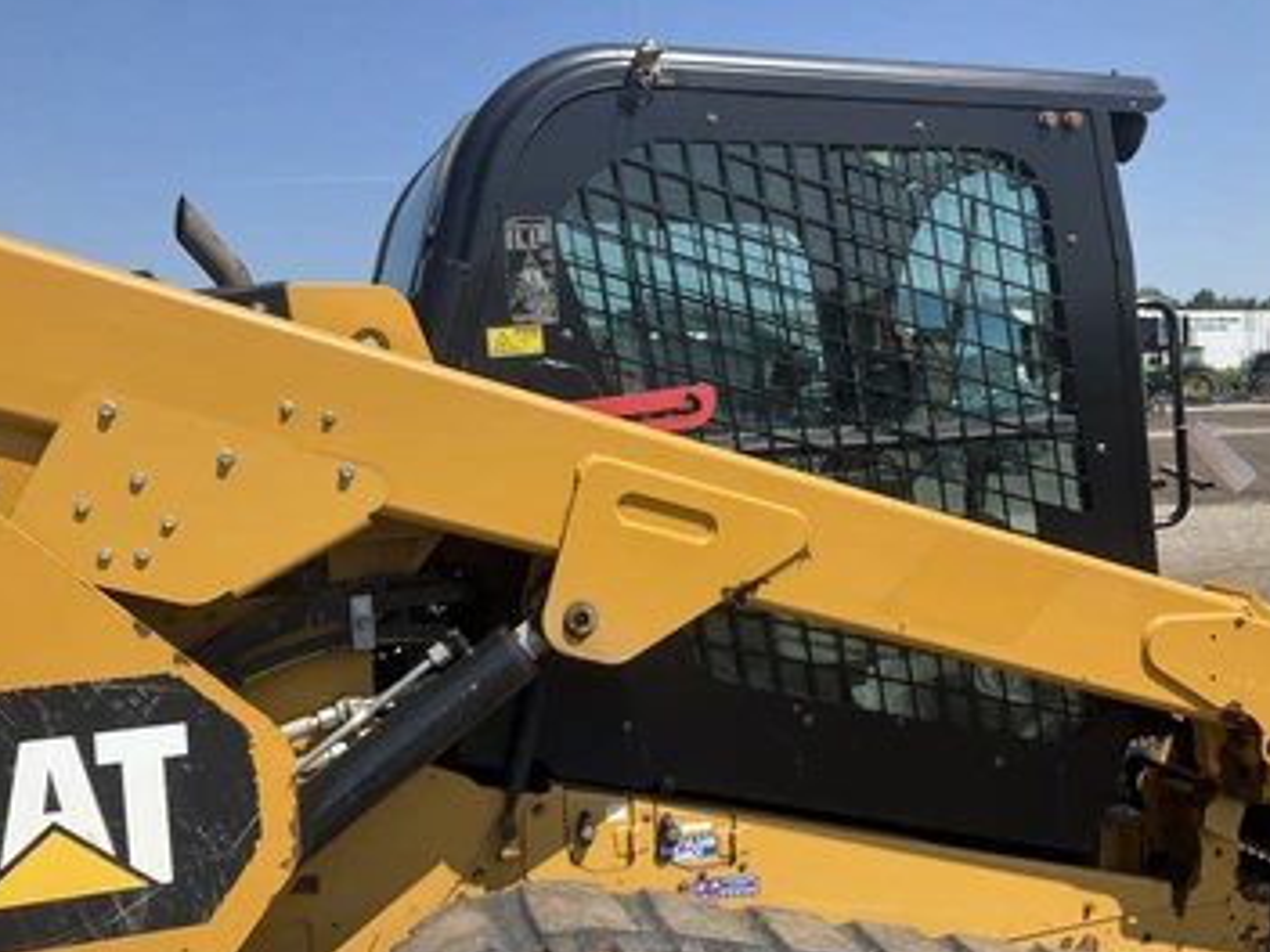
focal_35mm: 33
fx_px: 1211
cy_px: 483
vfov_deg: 42.9
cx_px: 649
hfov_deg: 55.3
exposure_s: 1/1577
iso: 25
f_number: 1.8
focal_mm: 3
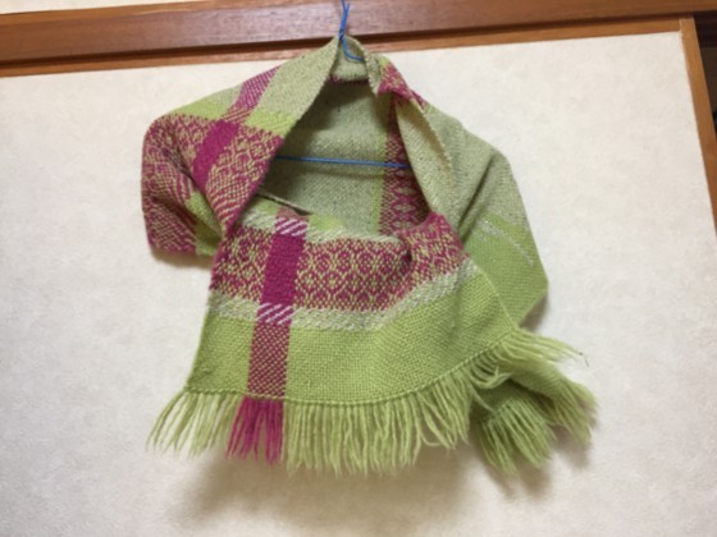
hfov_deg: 61.7
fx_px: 601
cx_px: 358
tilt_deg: +8.5
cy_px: 268
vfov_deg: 48.2
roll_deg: +5.3
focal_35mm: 29
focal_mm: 4.15
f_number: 2.2
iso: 125
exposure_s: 1/30
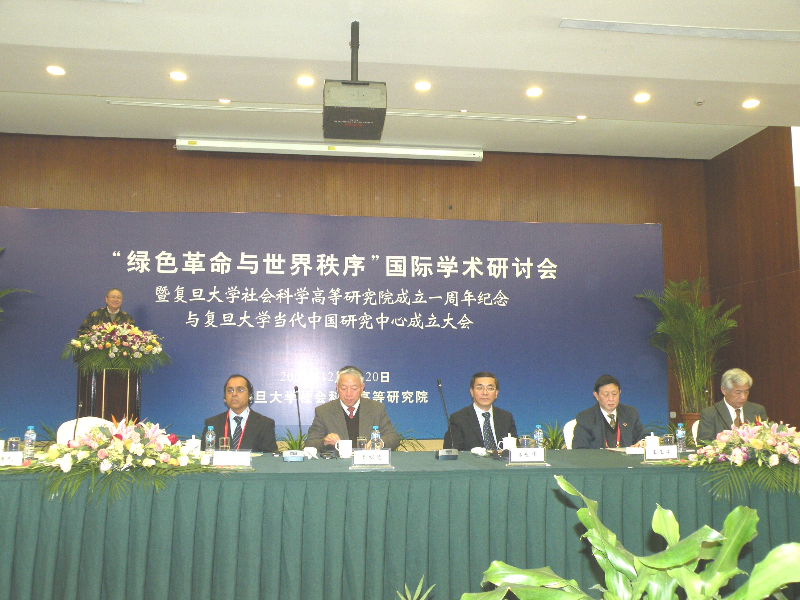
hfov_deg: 55.4
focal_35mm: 33
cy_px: 300
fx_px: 763
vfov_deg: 42.9
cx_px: 400
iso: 241
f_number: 3.2
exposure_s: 1/30
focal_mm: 5.8
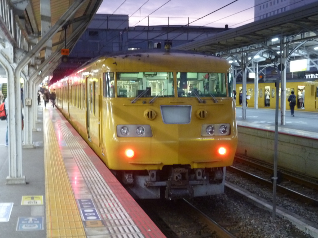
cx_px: 159
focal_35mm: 56
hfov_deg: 34.3
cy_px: 119
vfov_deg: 26.1
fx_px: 514
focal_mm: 10
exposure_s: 1/4
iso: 400
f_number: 4.4
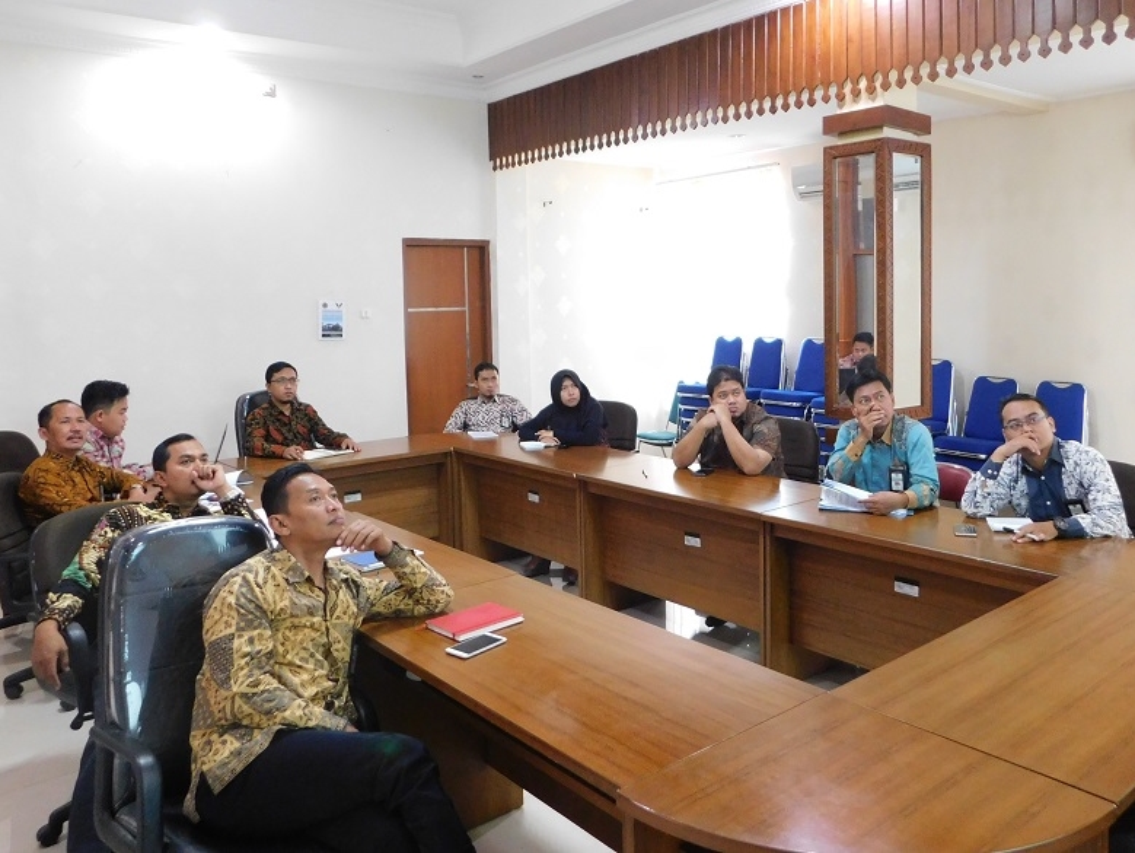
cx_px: 568
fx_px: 787
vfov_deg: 56.9
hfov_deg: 71.6
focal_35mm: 24
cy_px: 426
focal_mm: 4.1
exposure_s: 1/8
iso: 400
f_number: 3
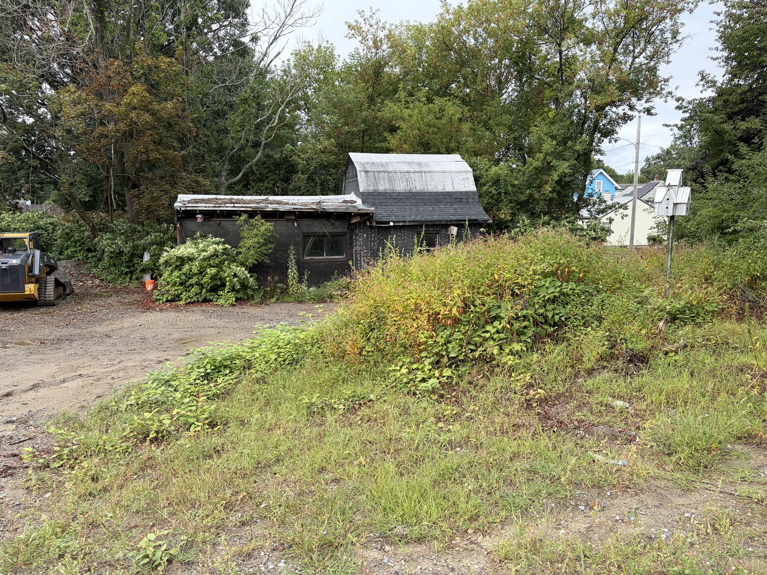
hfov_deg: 67.3
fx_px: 576
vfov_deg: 53.1
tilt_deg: -8.4
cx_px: 384
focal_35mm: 26
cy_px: 288
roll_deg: +0.8
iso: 50
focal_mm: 5.96
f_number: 1.6
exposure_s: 1/1048
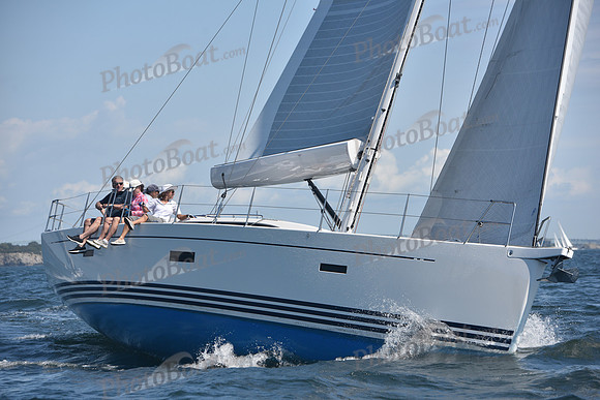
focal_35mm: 140
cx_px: 300
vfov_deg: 9.8
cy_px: 200
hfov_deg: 14.7
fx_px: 2334
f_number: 6.3
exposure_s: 1/1000
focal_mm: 140
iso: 250
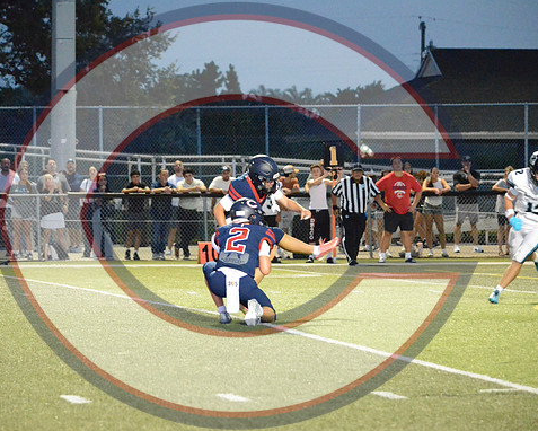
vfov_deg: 7.8
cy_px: 216
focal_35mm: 198
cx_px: 232
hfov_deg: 9.7
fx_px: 3154
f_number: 4.8
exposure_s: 1/250
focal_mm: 116
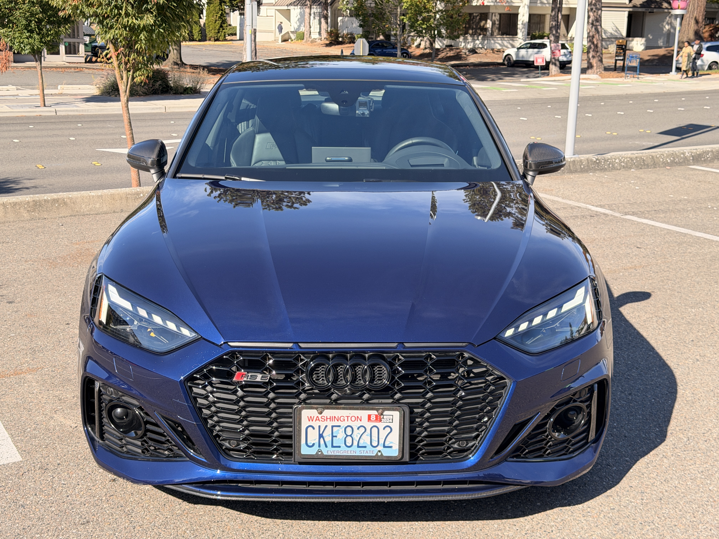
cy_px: 270
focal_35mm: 48
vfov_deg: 30.3
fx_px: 997
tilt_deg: -12.6
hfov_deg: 39.7
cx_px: 360
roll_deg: -0.6
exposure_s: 1/1838
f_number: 1.78
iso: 80
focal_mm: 6.76
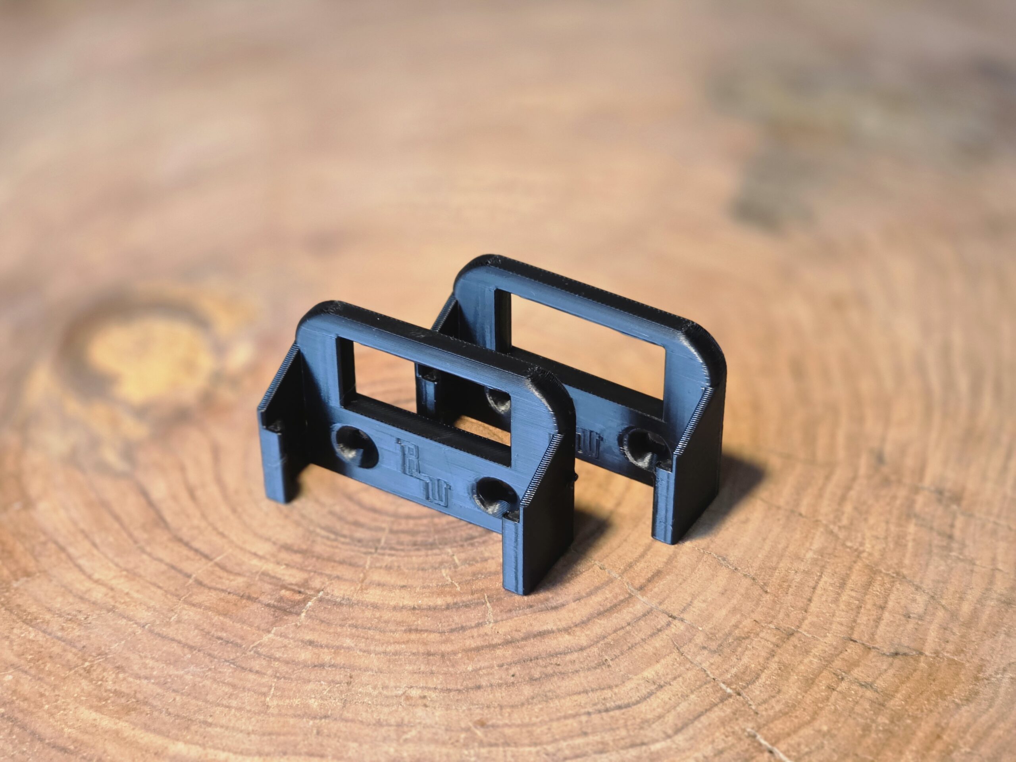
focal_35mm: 69
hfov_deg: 28.2
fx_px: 2025
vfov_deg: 21.3
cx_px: 508
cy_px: 381
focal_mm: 7.9
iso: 250
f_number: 2.4
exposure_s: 1/38.5
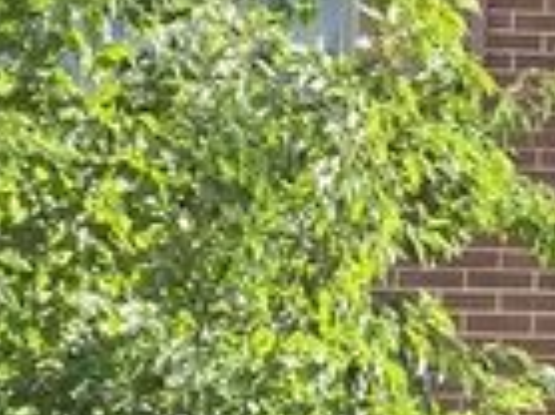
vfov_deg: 8.0
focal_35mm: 170
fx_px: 2723
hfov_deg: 10.9
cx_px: 1006
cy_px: 1041
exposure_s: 1/1445
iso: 80
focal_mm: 5.4
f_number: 1.8
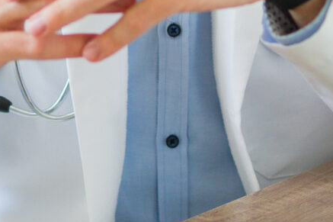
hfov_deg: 10.0
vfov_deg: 6.6
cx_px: 203
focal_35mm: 205
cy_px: -89
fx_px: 1895
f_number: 1.4
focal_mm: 35
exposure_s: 1/160
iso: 800
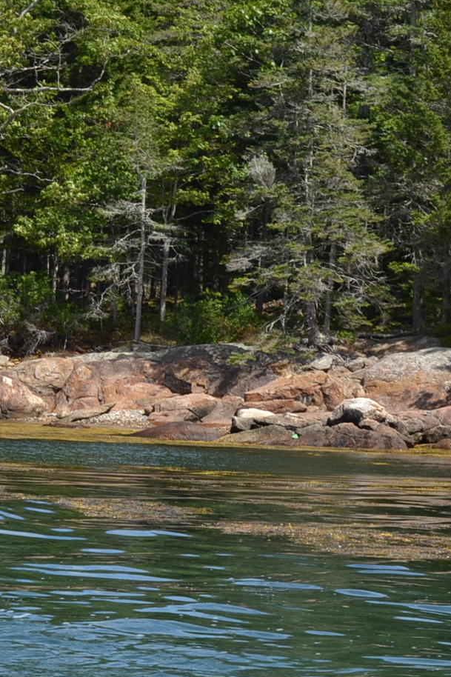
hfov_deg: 11.2
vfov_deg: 16.8
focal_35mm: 121
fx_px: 2274
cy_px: 173
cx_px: 0
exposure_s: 1/200
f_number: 7.1
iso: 100
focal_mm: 32
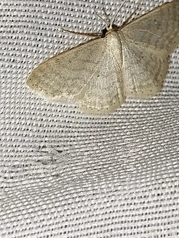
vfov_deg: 13.2
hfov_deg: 9.9
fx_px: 1028
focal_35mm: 149
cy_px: 81
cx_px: 117
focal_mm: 5.31
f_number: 1.7
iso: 80
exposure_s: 1/50
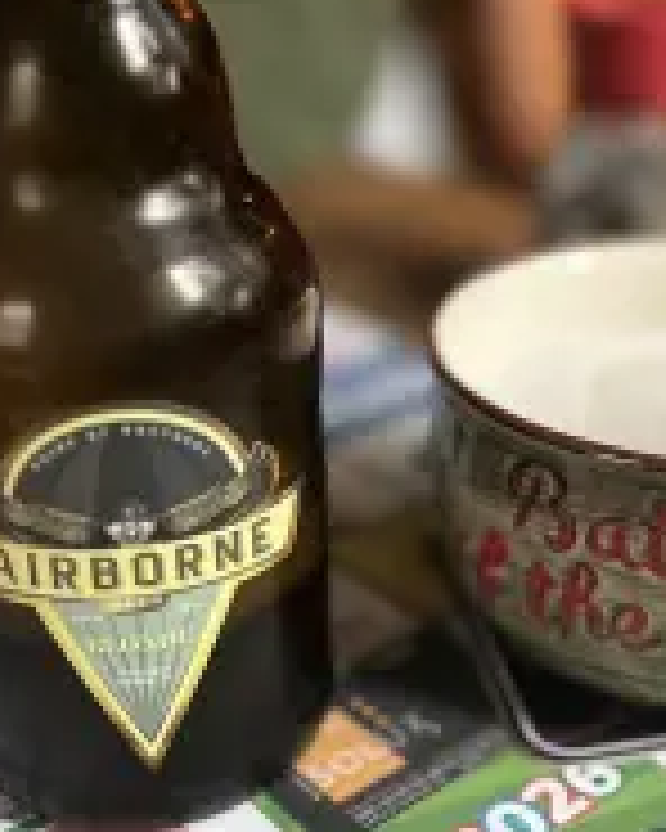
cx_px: 432
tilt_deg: -26.0
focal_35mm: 55
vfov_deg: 34.2
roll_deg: +0.1
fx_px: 1355
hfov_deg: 27.5
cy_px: 418
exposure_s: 1/50
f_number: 1.6
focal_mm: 5.1
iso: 320
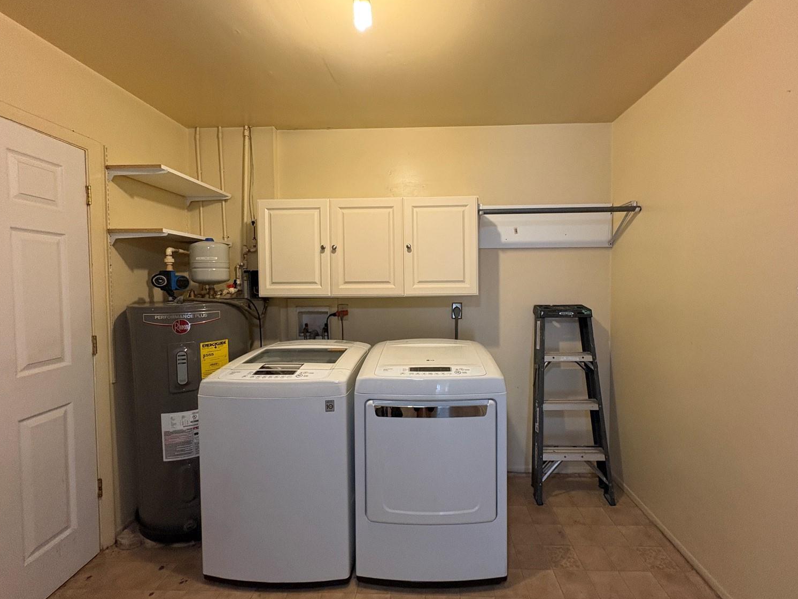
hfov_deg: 98.1
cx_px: 420
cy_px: 290
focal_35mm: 15
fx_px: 346
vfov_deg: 81.7
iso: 400
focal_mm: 2.22
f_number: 2.2
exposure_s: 1/60
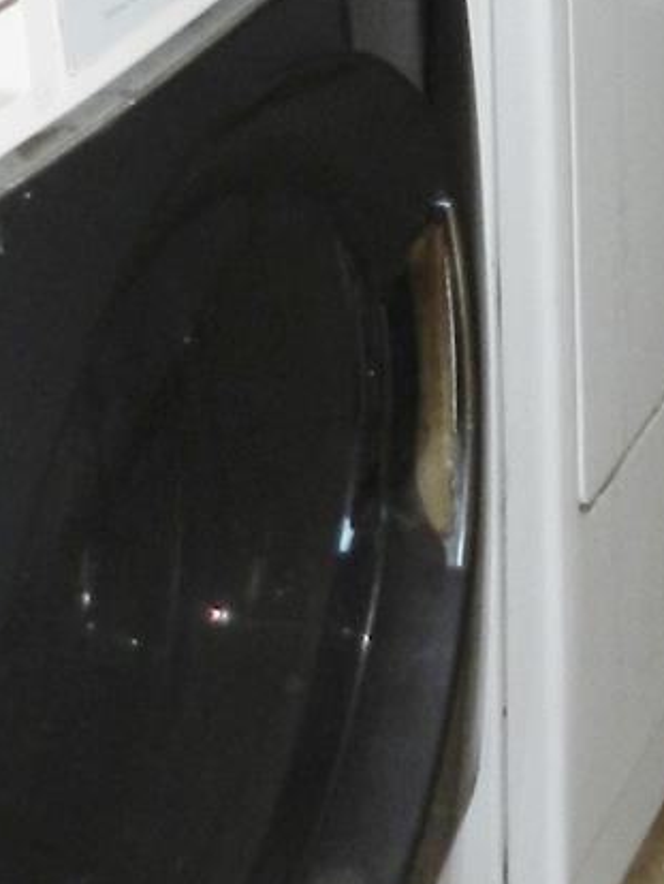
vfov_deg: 15.5
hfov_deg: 13.0
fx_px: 2836
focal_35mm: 111
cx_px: 794
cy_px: -647
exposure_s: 1/30
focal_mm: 4
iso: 200
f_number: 3.4
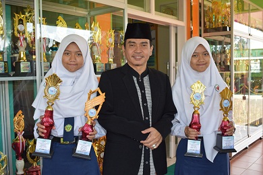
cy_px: 88
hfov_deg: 49.6
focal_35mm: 39
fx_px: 285
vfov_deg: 34.2
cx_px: 132
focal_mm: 26
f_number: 5.6
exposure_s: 1/125
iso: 320
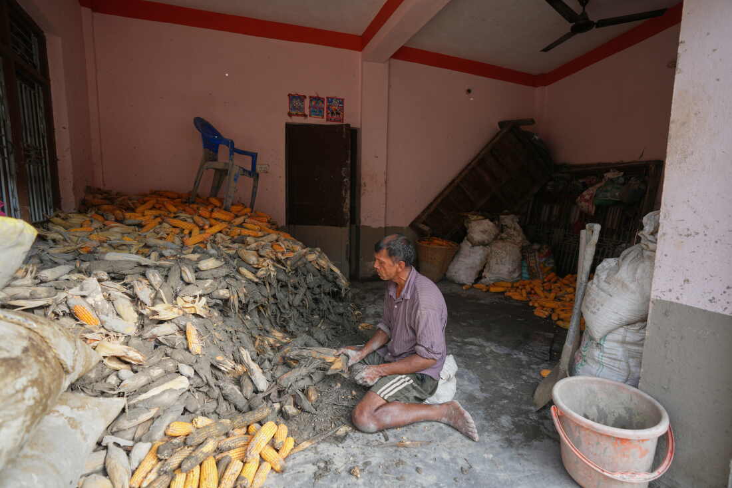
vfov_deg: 73.7
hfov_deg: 96.7
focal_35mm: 16
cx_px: 366
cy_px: 244
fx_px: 325
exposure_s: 1/250
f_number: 3.2
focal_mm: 16
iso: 200
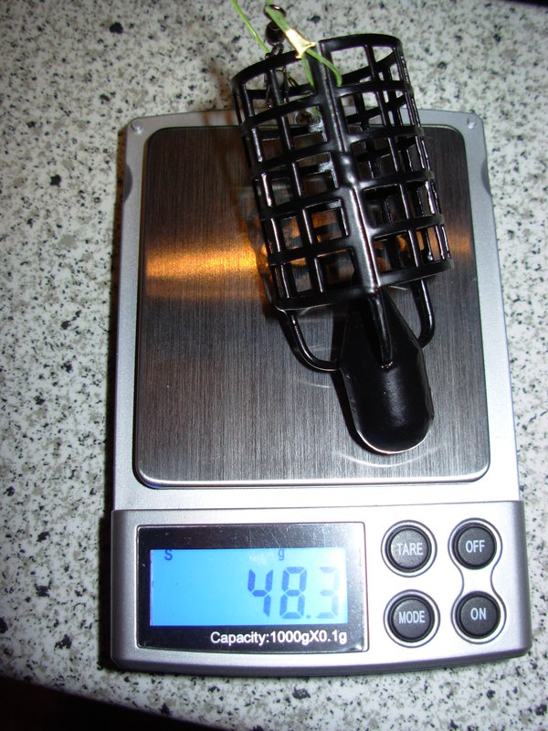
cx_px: 274
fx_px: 802
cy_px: 366
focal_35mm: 38
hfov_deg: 37.7
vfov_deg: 49.0
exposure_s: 1/32
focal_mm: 6.3
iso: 50
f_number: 2.9
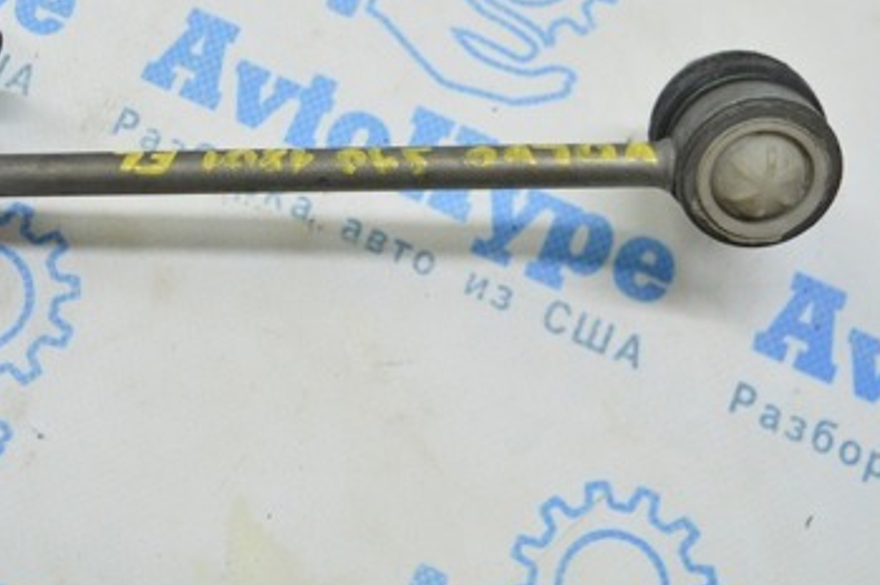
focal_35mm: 55
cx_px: 303
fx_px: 1343
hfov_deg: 36.0
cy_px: 130
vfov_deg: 24.2
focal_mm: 20
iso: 400
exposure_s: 1/50
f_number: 3.5
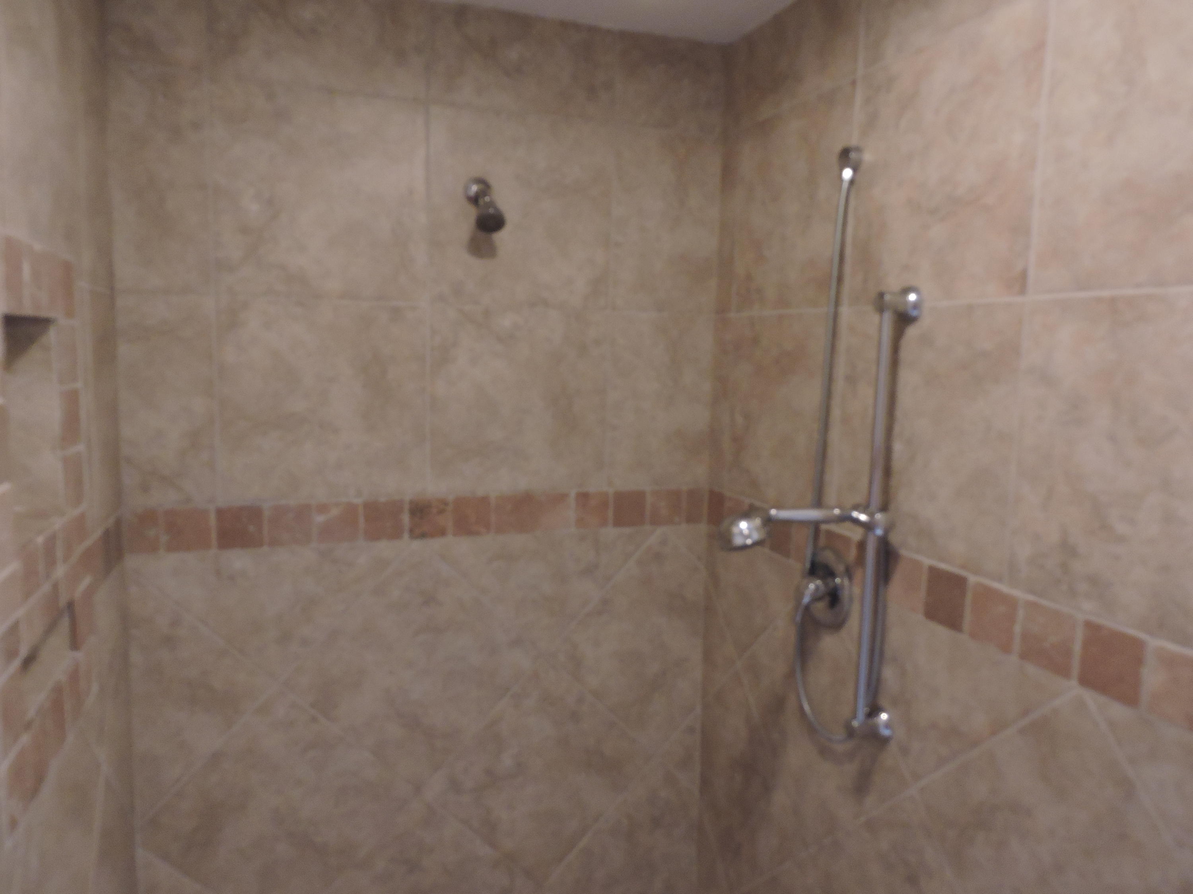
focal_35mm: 24
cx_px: 596
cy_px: 447
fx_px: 827
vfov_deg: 56.8
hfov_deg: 71.6
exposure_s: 1/13
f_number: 3.3
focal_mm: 4.3
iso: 400
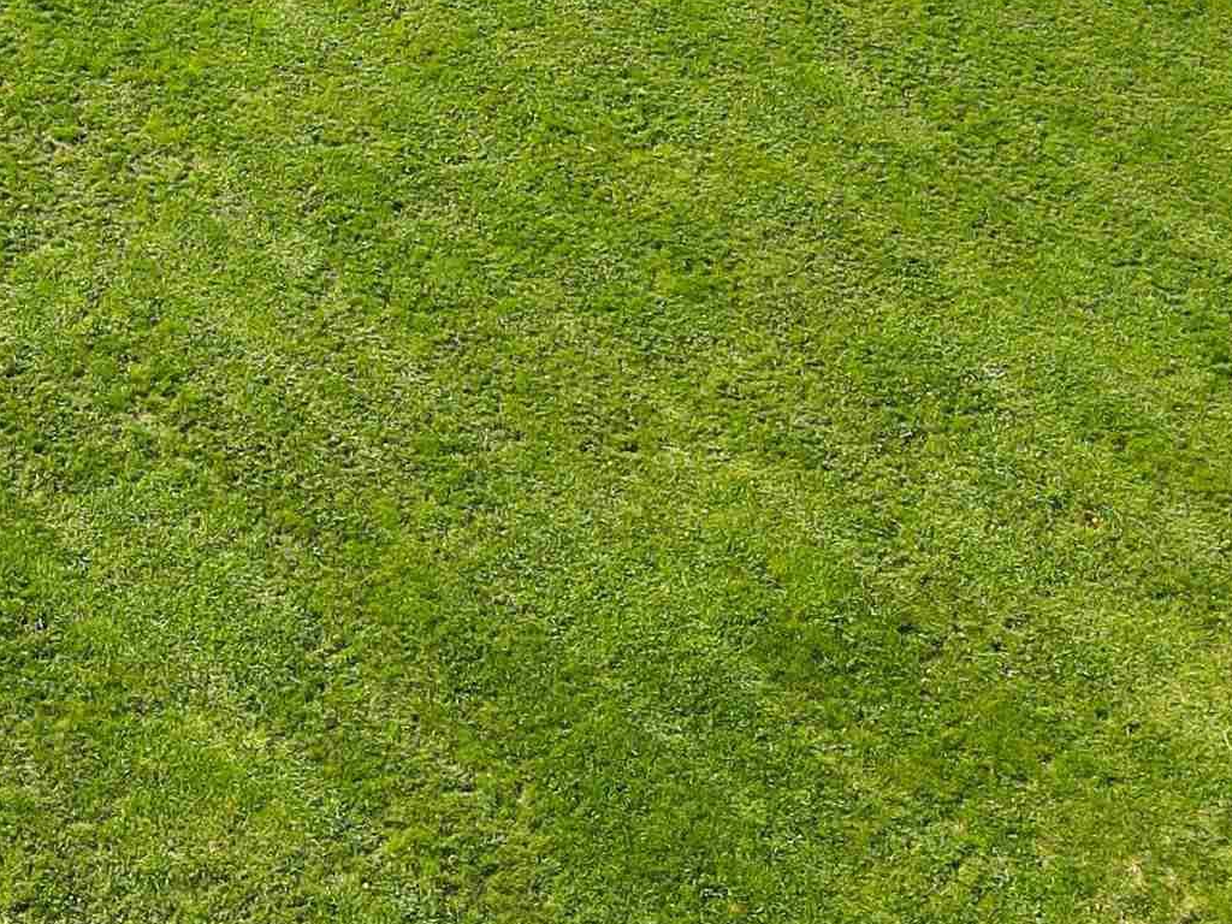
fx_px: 2563
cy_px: -223
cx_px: -177
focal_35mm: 72
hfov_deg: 24.9
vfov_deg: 19.1
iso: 110
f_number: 2.8
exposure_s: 1/320
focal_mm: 4.5
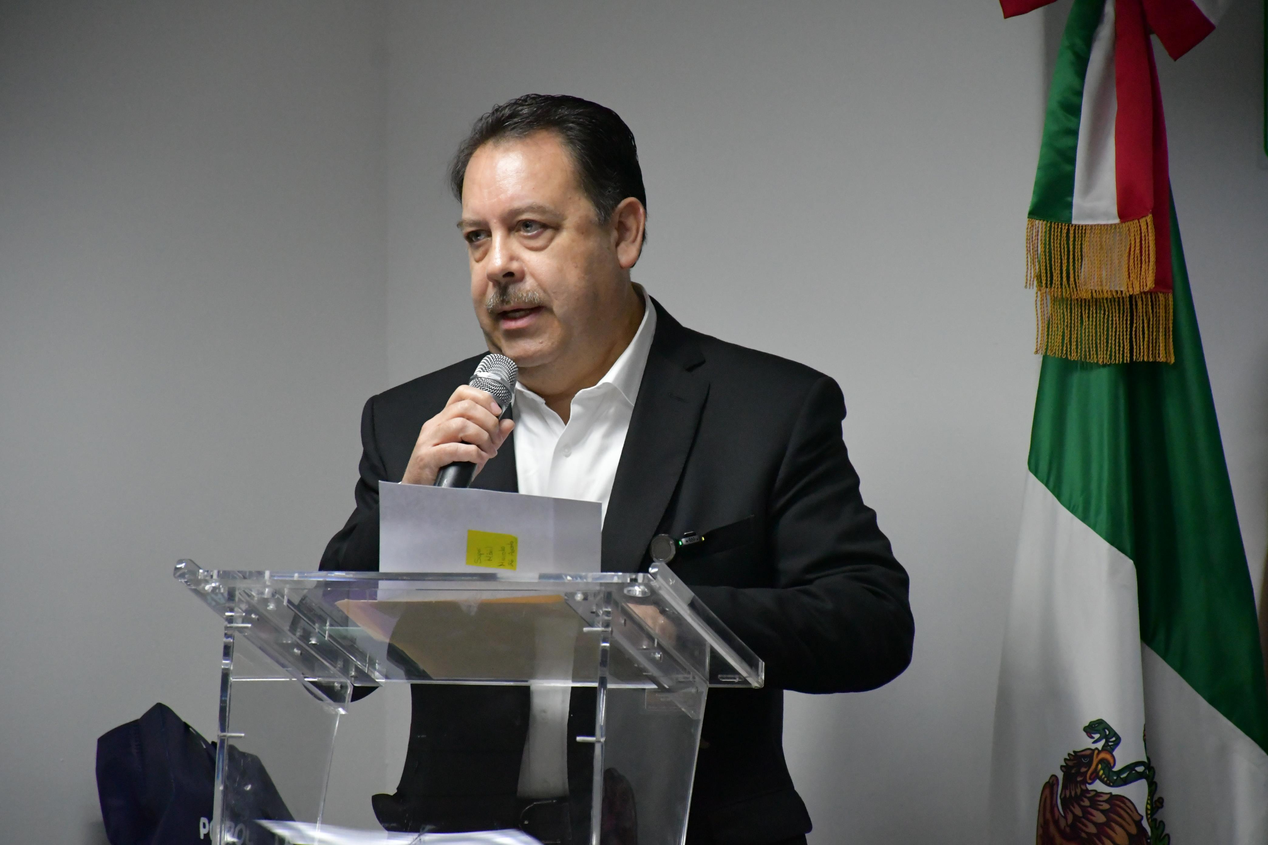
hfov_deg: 9.8
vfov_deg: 6.5
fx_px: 7396
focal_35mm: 210
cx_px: 634
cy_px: 422
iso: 6400
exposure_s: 1/200
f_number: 5.6
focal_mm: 140
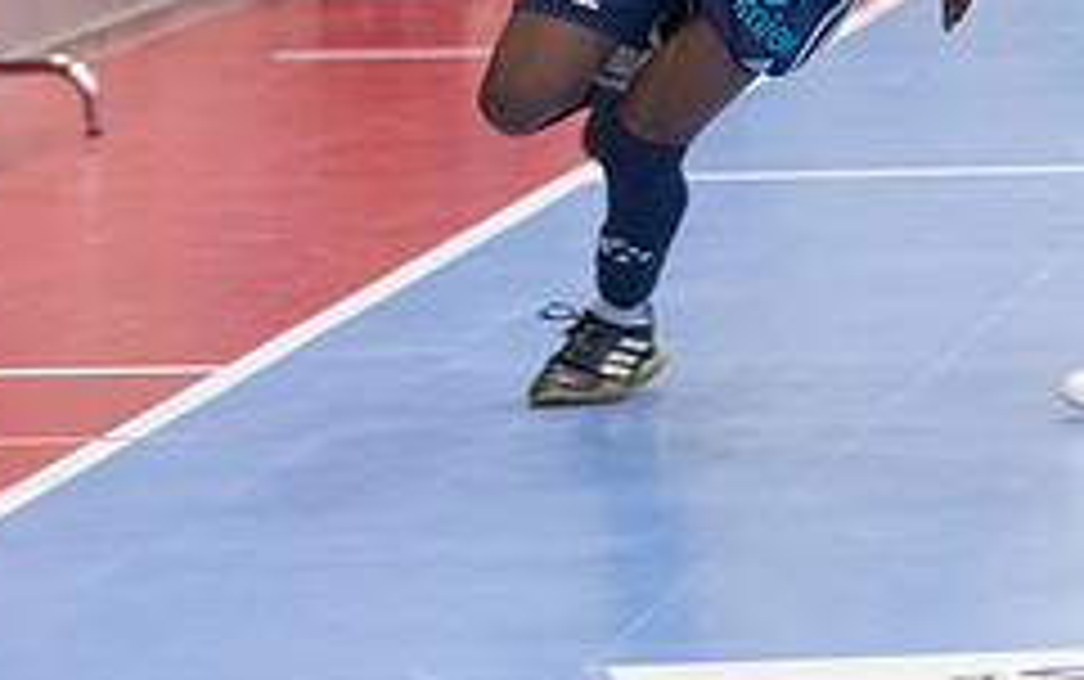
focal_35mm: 419
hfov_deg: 5.0
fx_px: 12387
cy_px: -146
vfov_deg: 3.1
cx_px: 1093
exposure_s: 1/500
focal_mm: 112
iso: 7200
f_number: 3.5
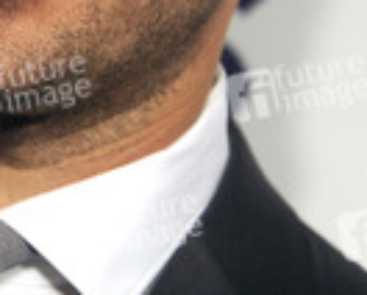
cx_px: 56
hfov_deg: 6.0
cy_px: -120
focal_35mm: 320
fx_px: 3481
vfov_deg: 4.8
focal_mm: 100
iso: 800
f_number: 4
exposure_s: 1/400
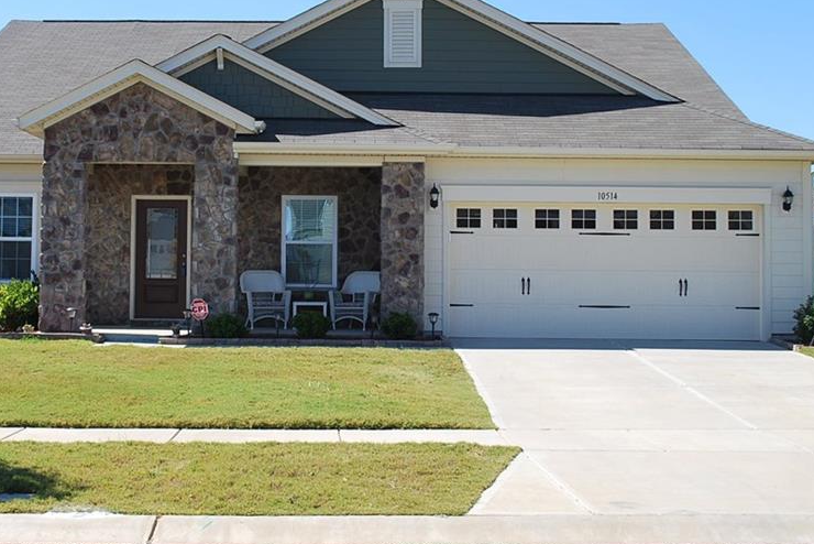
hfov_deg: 36.7
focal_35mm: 54
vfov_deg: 25.0
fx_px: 1221
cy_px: 214
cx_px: 310
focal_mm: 26
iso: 100
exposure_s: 1/200
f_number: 7.1
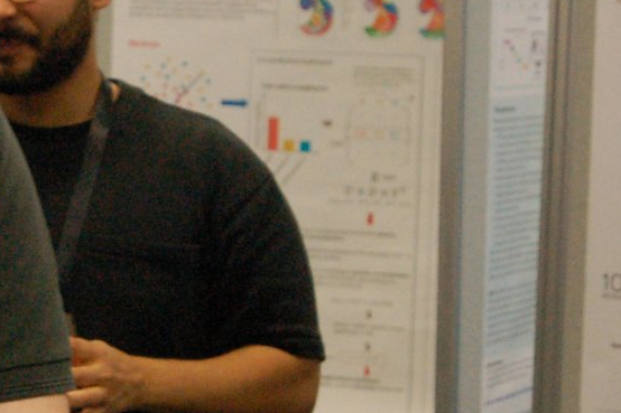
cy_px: 122
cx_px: 50
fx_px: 2894
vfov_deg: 8.2
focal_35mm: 168
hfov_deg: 12.2
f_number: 5
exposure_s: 1/125
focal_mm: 31
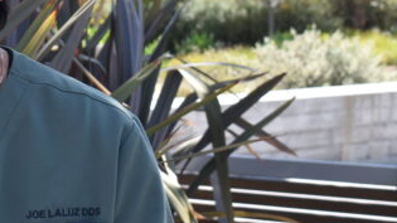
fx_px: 1694
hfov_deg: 13.2
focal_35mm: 161
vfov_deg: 7.5
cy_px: 108
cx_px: -16
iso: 280
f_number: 8
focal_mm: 42
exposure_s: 1/250
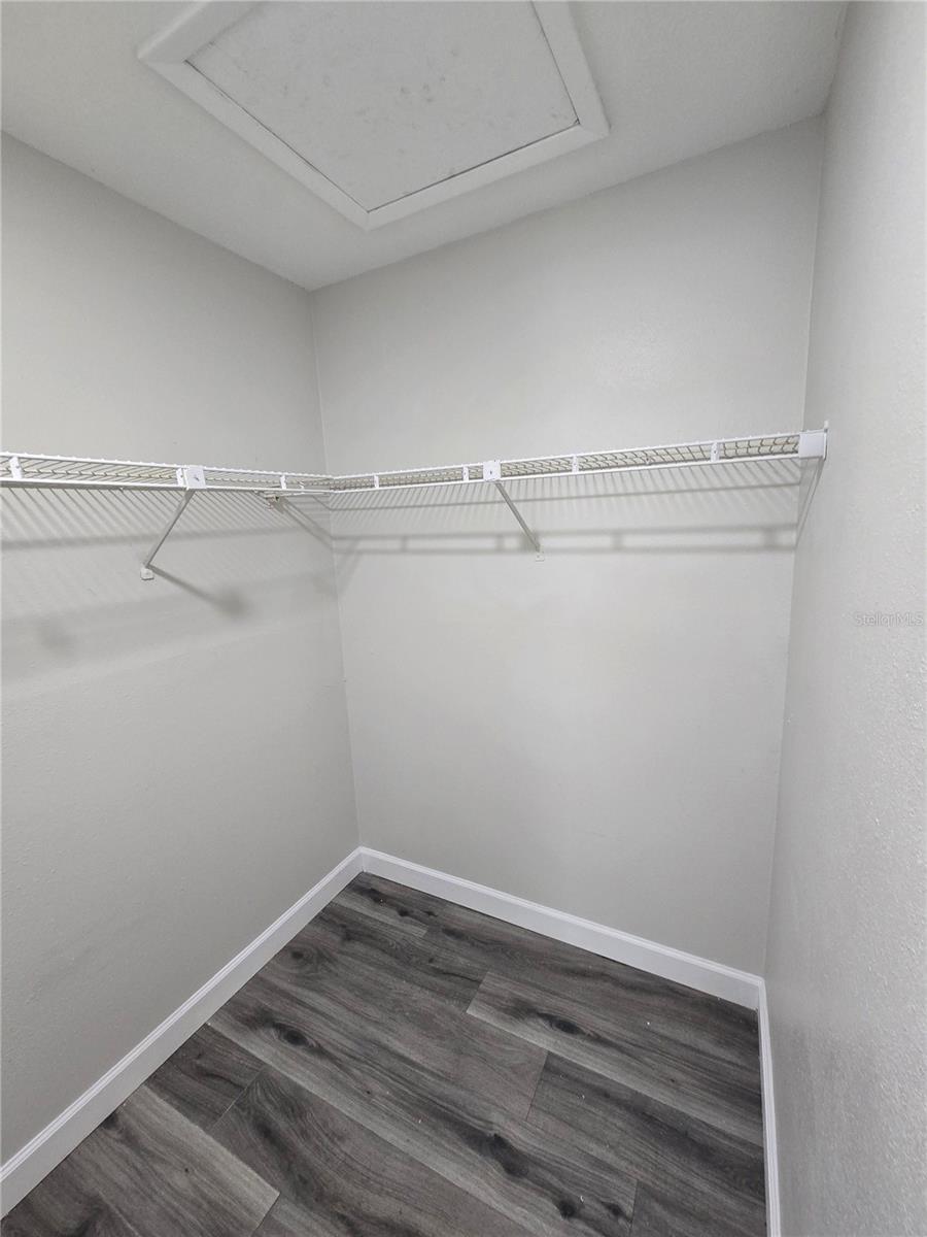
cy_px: 618
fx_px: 464
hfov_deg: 89.9
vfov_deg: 106.2
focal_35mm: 13
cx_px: 464
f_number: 2.2
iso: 160
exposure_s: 1/60
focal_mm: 2.2
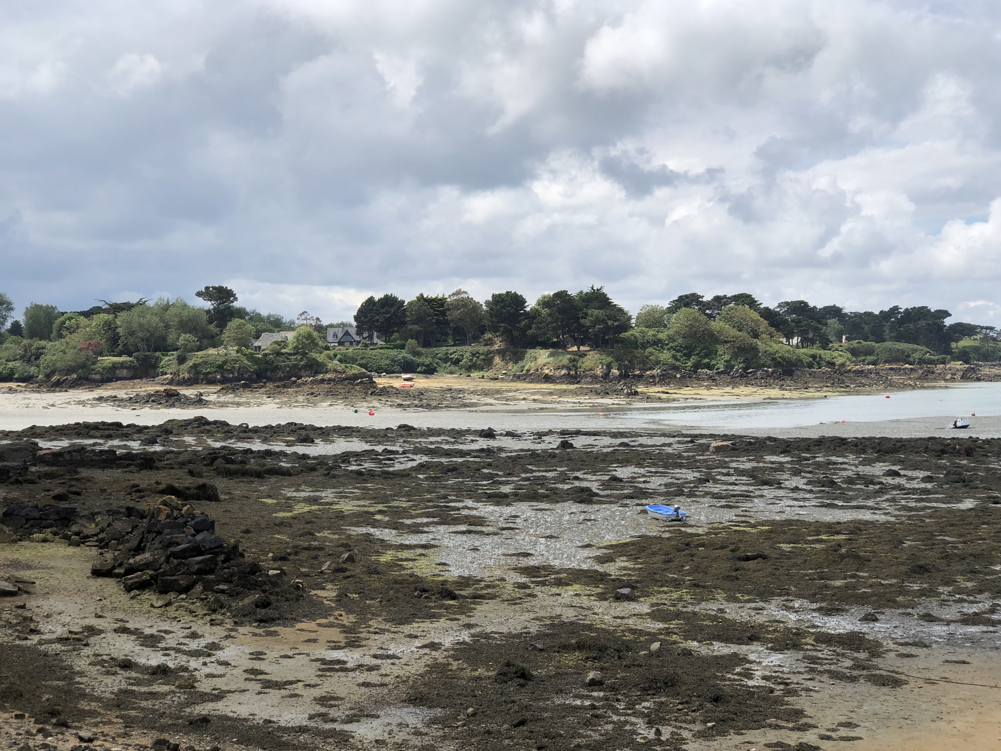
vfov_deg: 27.0
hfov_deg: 35.5
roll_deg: +1.4
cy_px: 366
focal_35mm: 54
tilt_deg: -0.3
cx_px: 502
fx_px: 1562
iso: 16
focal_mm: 6
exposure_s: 1/1548
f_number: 2.4
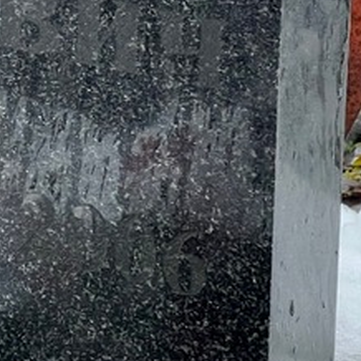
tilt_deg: -17.8
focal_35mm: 250
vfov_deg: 6.9
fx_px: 2950
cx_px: -114
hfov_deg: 6.9
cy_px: -98
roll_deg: +2.0
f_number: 2.8
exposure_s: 1/67
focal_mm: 9
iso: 200
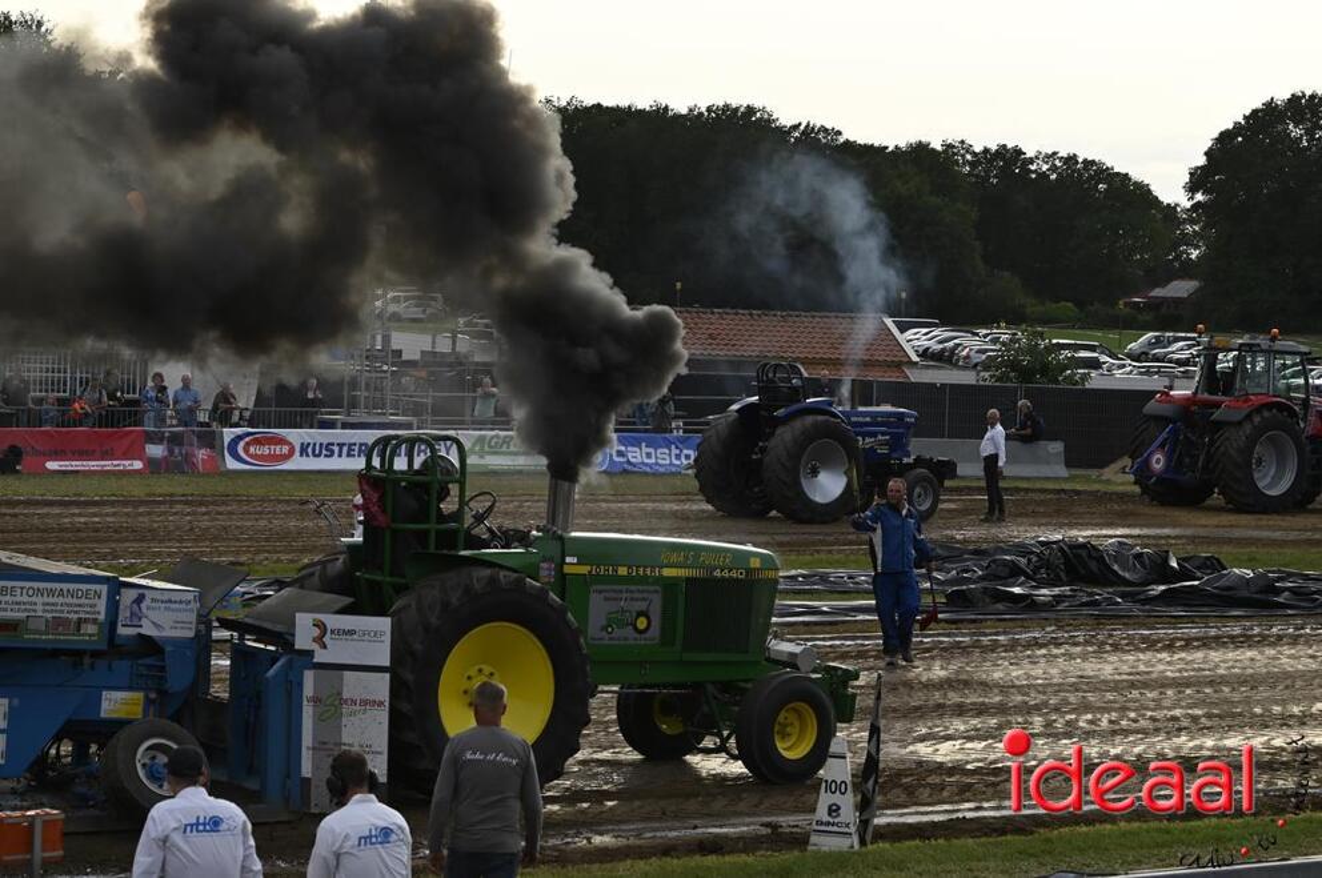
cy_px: 439
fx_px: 3668
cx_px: 661
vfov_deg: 13.7
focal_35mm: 100
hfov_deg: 20.4
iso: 320
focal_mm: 100
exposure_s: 1/800
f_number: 7.1
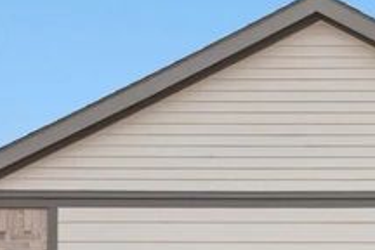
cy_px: 246
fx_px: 1729
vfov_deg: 8.2
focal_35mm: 166
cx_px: 599
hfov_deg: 11.7
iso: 100
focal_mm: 35
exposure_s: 1/80
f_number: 8
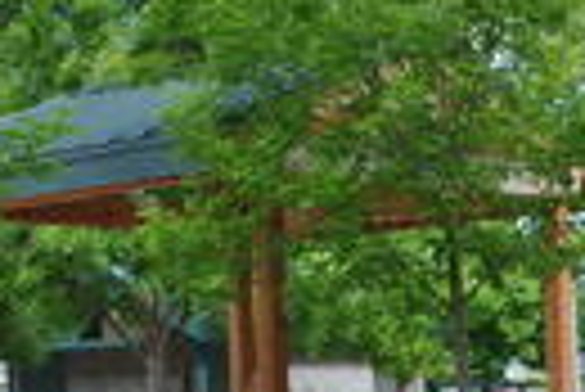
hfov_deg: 16.5
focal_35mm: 120
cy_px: 234
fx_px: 1952
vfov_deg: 11.4
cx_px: 648
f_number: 6.3
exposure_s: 1/160
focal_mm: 26
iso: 100
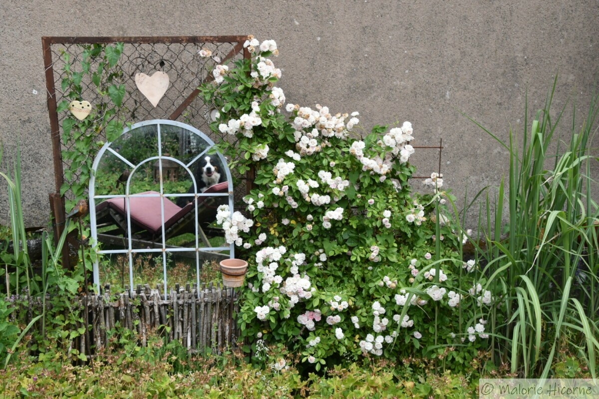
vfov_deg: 34.2
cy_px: 200
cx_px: 300
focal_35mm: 39
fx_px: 649
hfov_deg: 49.6
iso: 200
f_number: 7.1
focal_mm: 26
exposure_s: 1/250
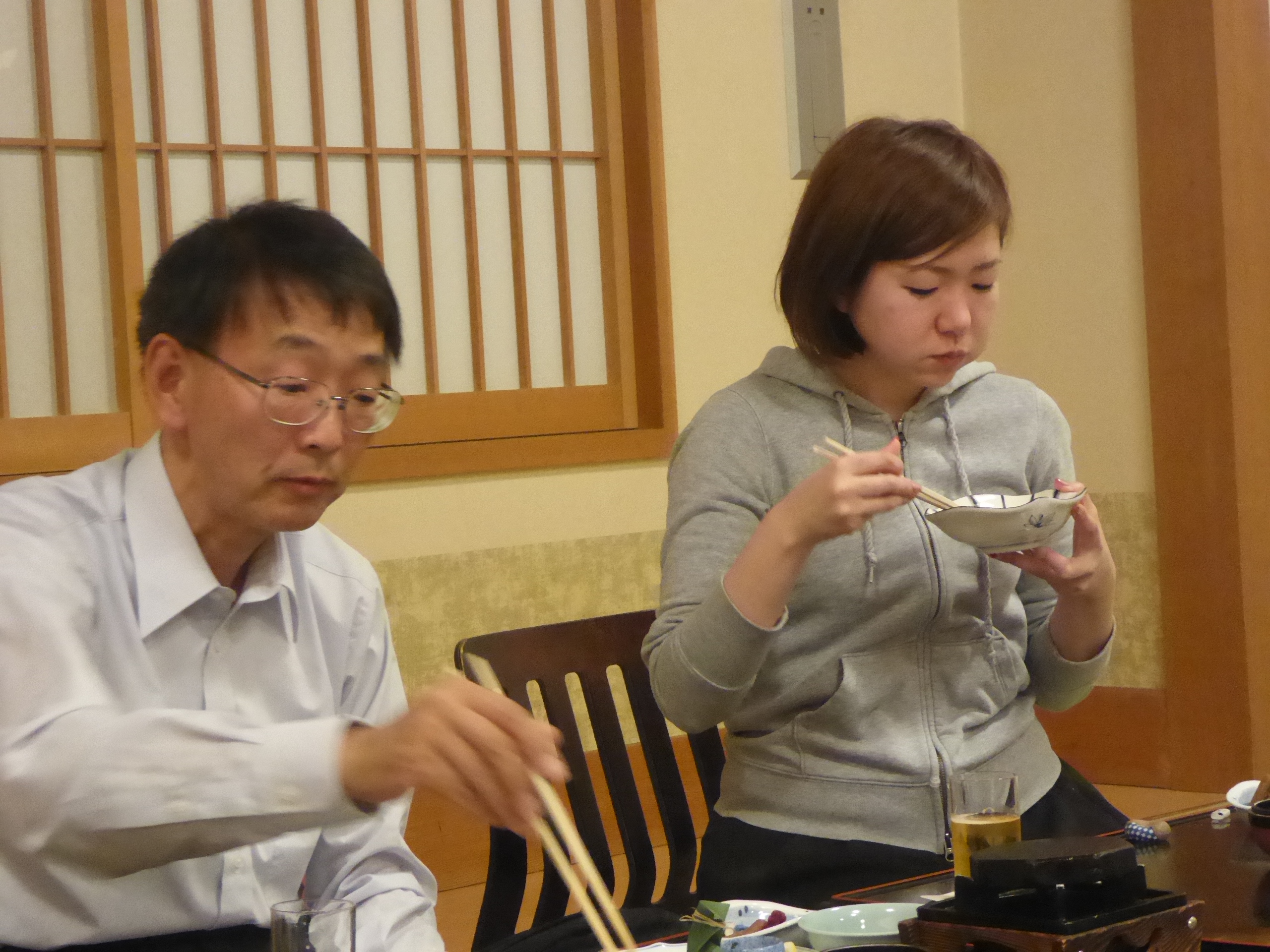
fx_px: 3339
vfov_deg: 16.2
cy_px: 476
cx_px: 635
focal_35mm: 91
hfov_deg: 21.5
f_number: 4.8
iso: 1600
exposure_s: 1/25
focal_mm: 15
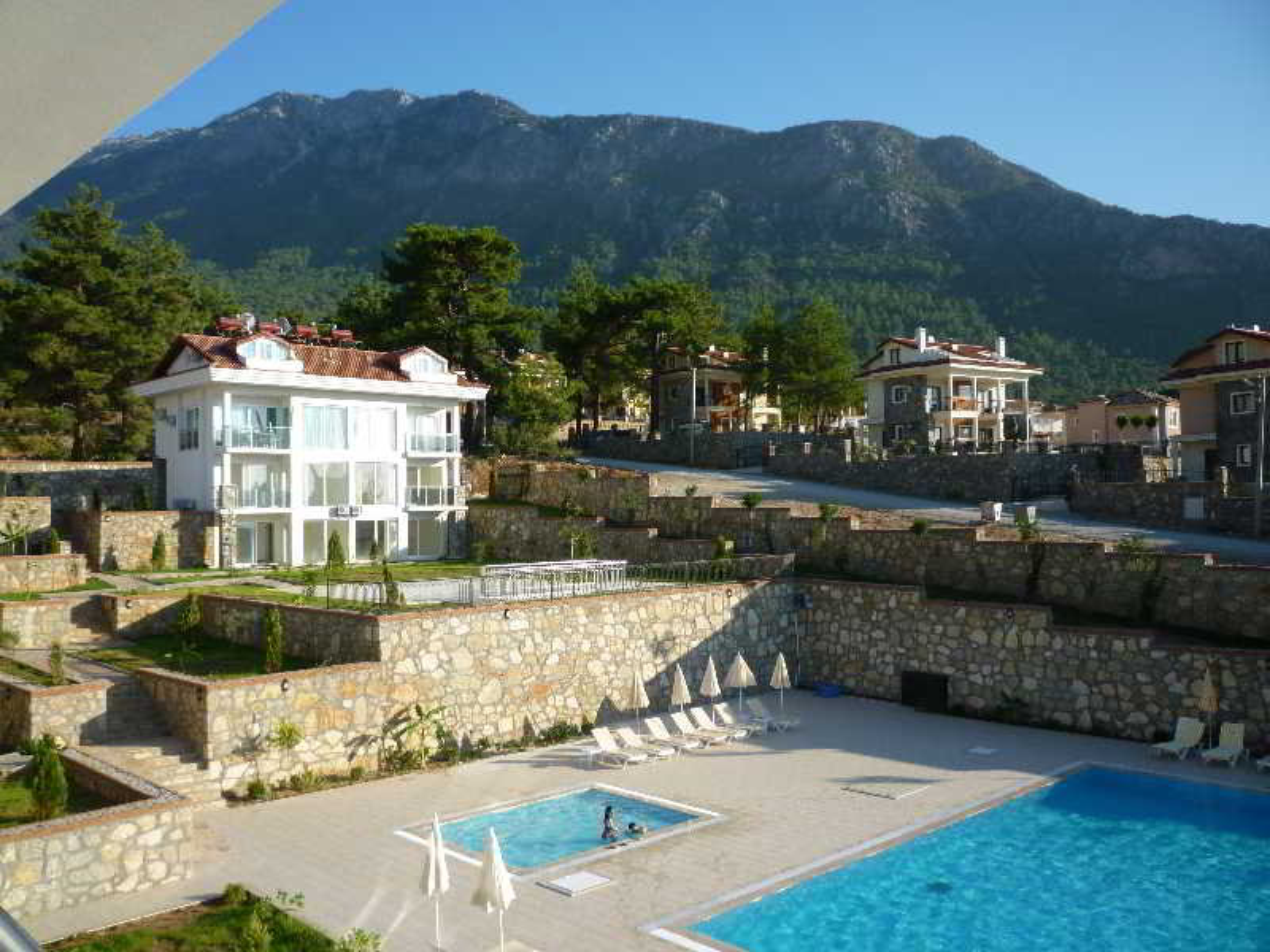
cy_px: 476
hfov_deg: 61.7
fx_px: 1064
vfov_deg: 48.2
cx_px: 635
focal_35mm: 29
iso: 80
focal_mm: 5.2
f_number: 3.5
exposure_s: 1/500
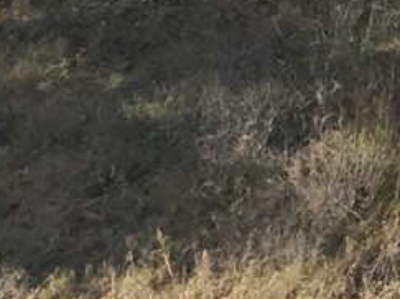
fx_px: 2194
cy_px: -879
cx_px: 1244
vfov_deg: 6.4
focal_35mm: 190
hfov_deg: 8.5
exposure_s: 1/800
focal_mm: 4.4
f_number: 2.8
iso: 100
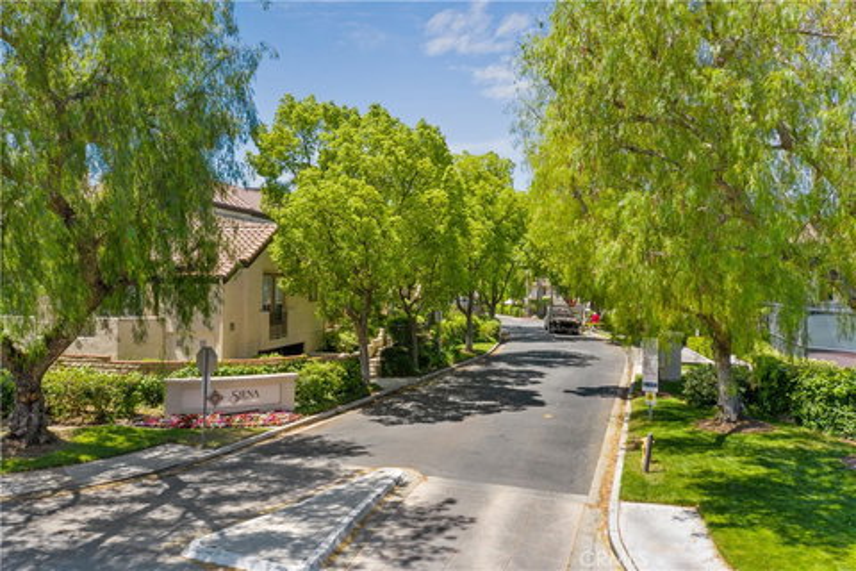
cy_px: 286
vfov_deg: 46.4
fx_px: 666
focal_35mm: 28
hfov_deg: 65.5
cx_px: 428
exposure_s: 1/320
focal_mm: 10.26
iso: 100
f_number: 5
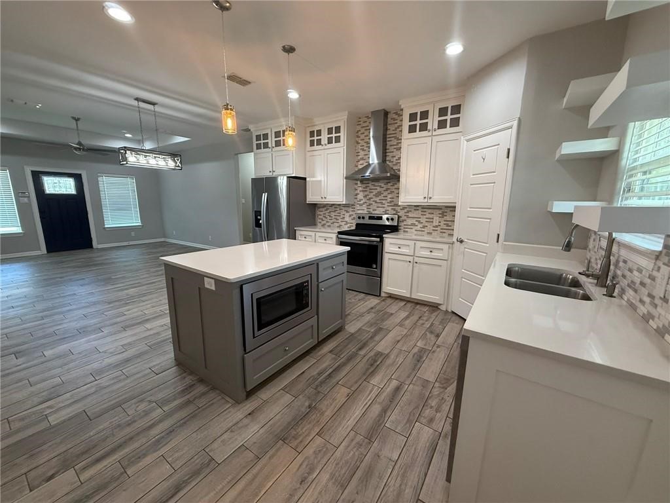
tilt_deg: -11.0
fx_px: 271
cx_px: 335
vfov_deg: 85.7
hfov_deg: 102.1
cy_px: 252
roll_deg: -0.6
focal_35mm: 14
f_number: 2.2
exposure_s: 1/120
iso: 320
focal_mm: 2.22
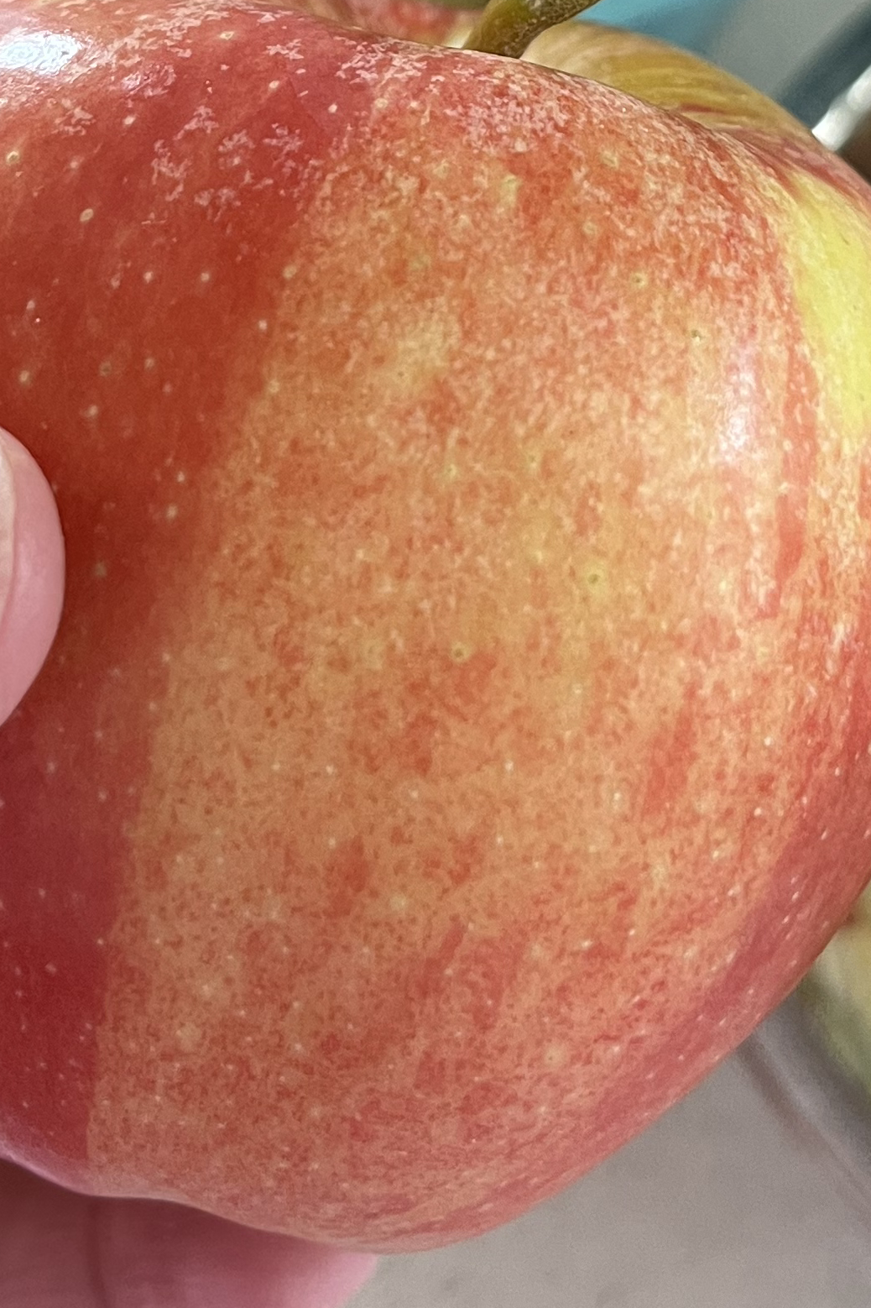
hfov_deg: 19.3
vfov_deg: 27.8
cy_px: 137
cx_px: 650
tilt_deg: -61.2
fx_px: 2541
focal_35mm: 70
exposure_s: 1/60
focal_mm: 5.1
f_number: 1.6
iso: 160
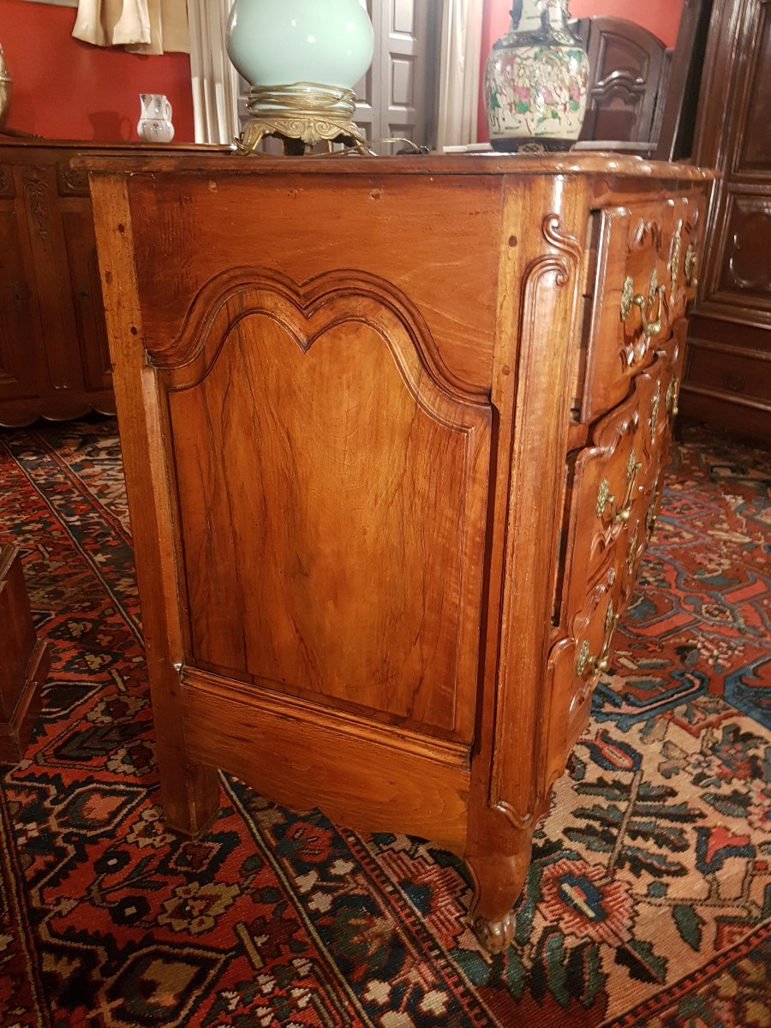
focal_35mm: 26
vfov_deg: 67.3
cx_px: 386
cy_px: 514
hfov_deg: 53.1
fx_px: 772
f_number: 1.7
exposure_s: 1/20
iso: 250
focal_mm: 4.2
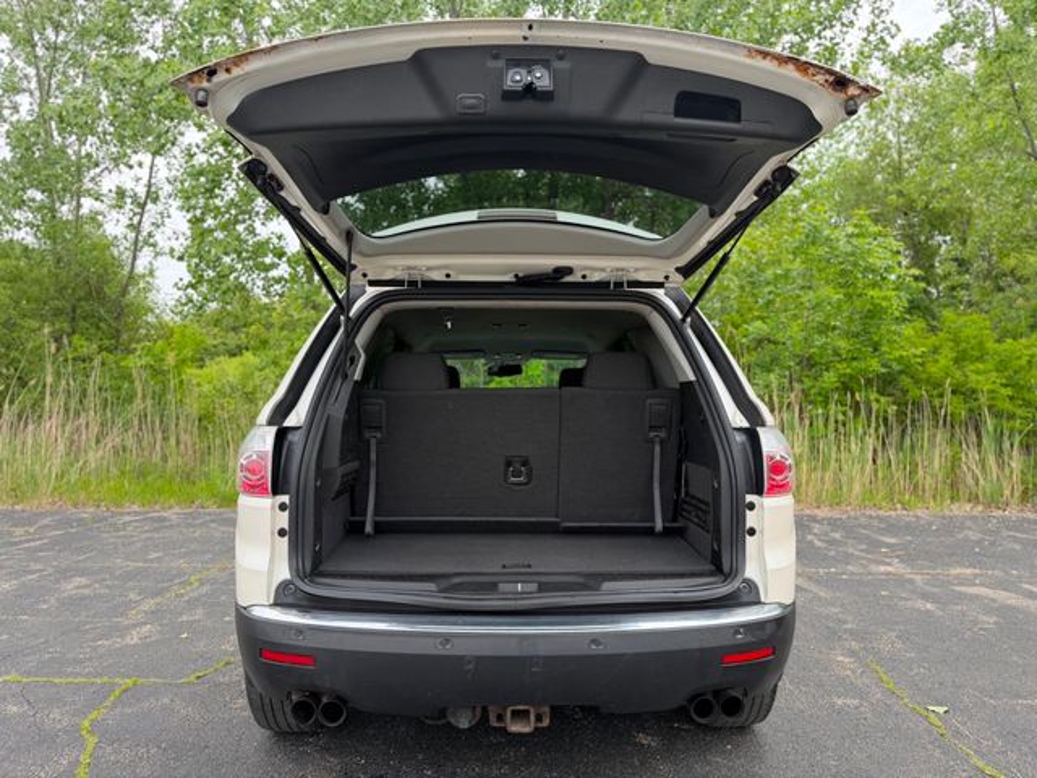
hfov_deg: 71.6
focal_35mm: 24
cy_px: 389
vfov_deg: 56.8
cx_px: 518
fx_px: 719
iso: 100
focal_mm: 6.76
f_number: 1.78
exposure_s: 1/1292
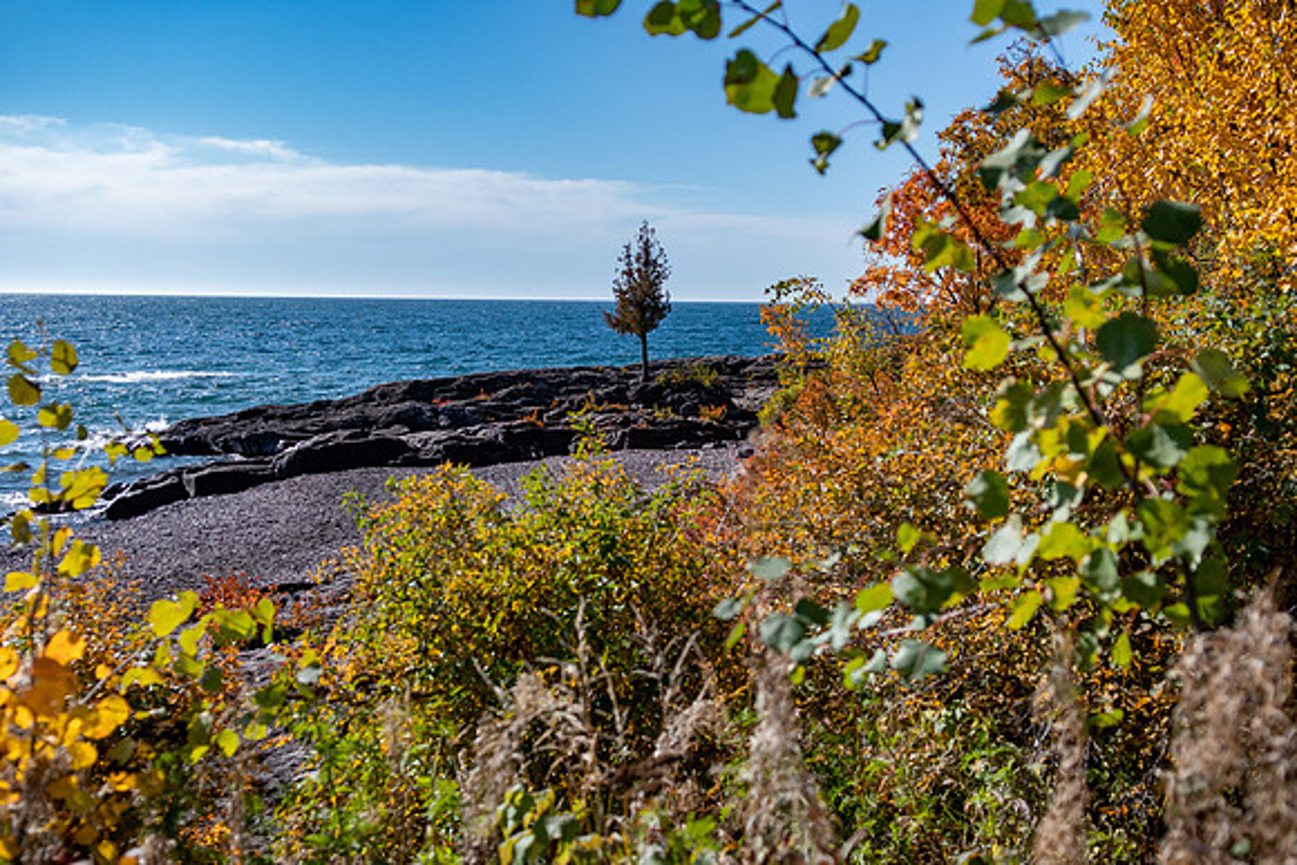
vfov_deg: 34.2
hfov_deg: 49.5
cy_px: 432
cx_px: 648
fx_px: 1405
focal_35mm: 39
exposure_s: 1/1600
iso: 200
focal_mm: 26
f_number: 4
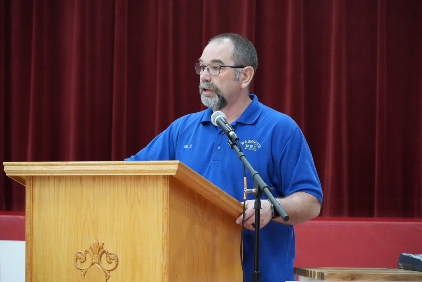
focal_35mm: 146
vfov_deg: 9.4
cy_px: 141
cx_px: 211
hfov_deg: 14.1
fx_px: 1706
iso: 6400
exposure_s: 1/200
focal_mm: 97
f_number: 5.6
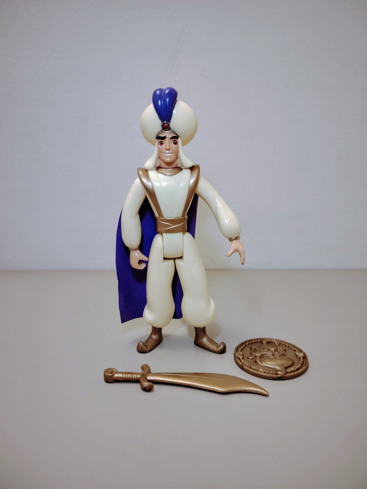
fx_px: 339
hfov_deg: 56.8
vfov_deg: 71.6
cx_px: 184
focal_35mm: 24
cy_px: 244
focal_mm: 5.25
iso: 1250
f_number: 1.75
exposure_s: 1/50
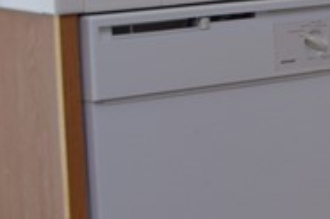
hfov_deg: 9.9
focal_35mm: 176
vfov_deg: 7.7
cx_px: 865
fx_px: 1612
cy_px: -48
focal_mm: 20
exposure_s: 1/125
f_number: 5.6
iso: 400
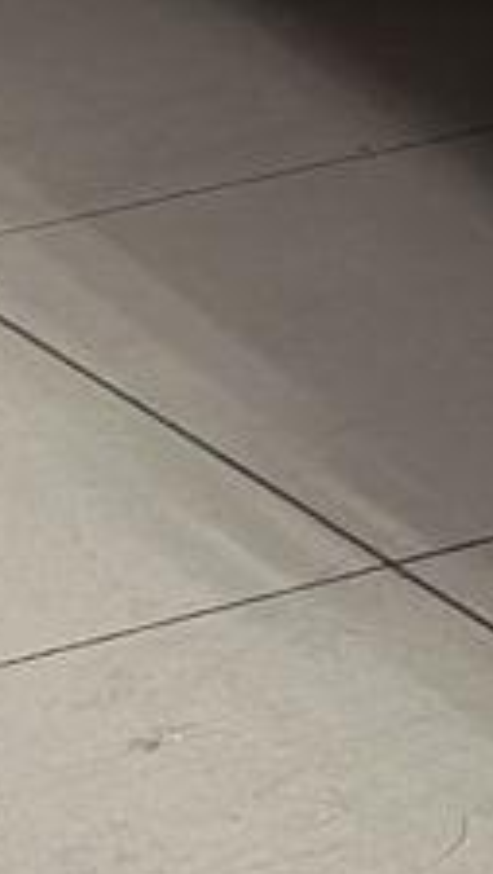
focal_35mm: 334
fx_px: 7742
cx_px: 1650
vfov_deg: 6.3
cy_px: -734
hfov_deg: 3.5
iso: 80
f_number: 1.78
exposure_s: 1/141
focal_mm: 6.86
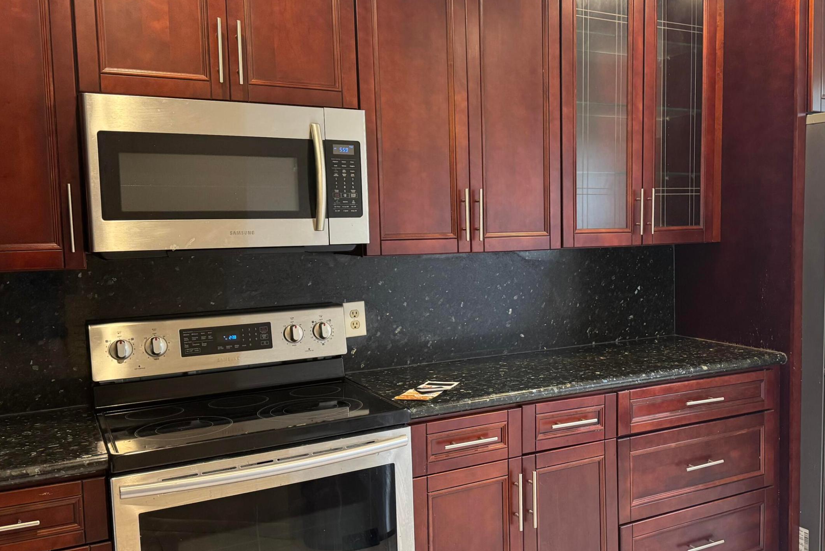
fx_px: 779
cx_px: 517
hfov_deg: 55.1
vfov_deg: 38.9
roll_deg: -0.1
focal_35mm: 34
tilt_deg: -3.5
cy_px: 287
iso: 400
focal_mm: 6.76
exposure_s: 1/60
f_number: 1.78
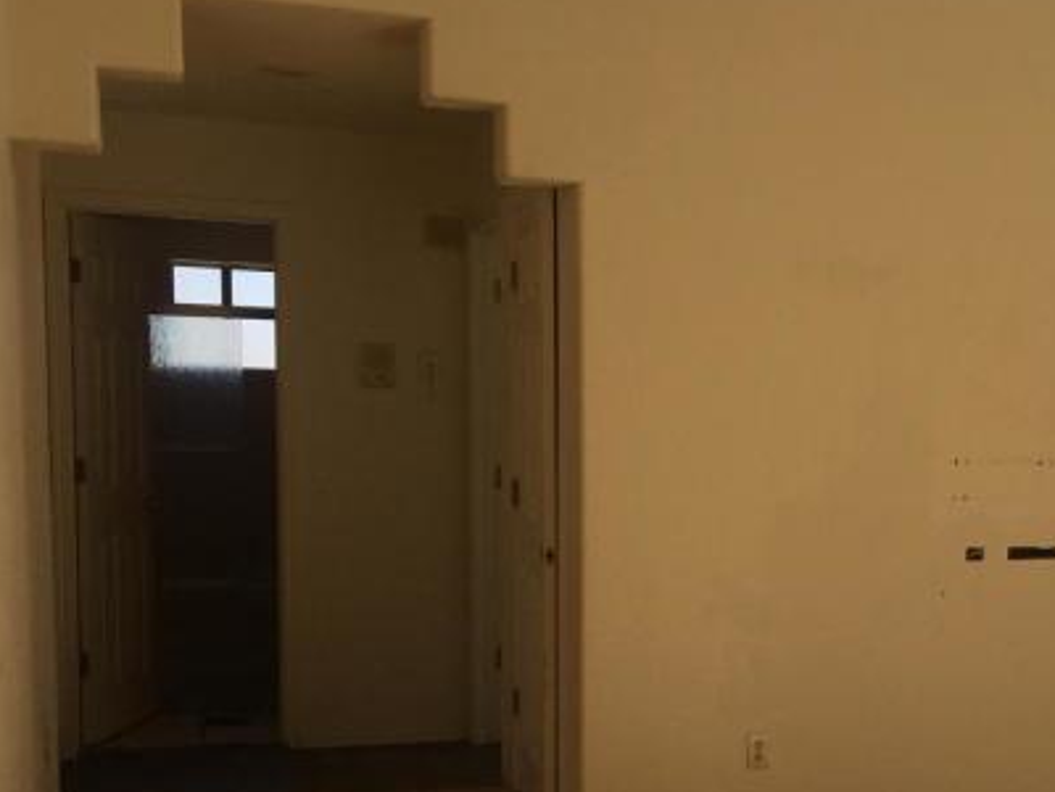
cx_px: 986
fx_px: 1768
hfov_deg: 31.4
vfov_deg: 24.8
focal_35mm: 58
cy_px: 631
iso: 32
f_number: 2.2
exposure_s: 1/434
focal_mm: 4.15
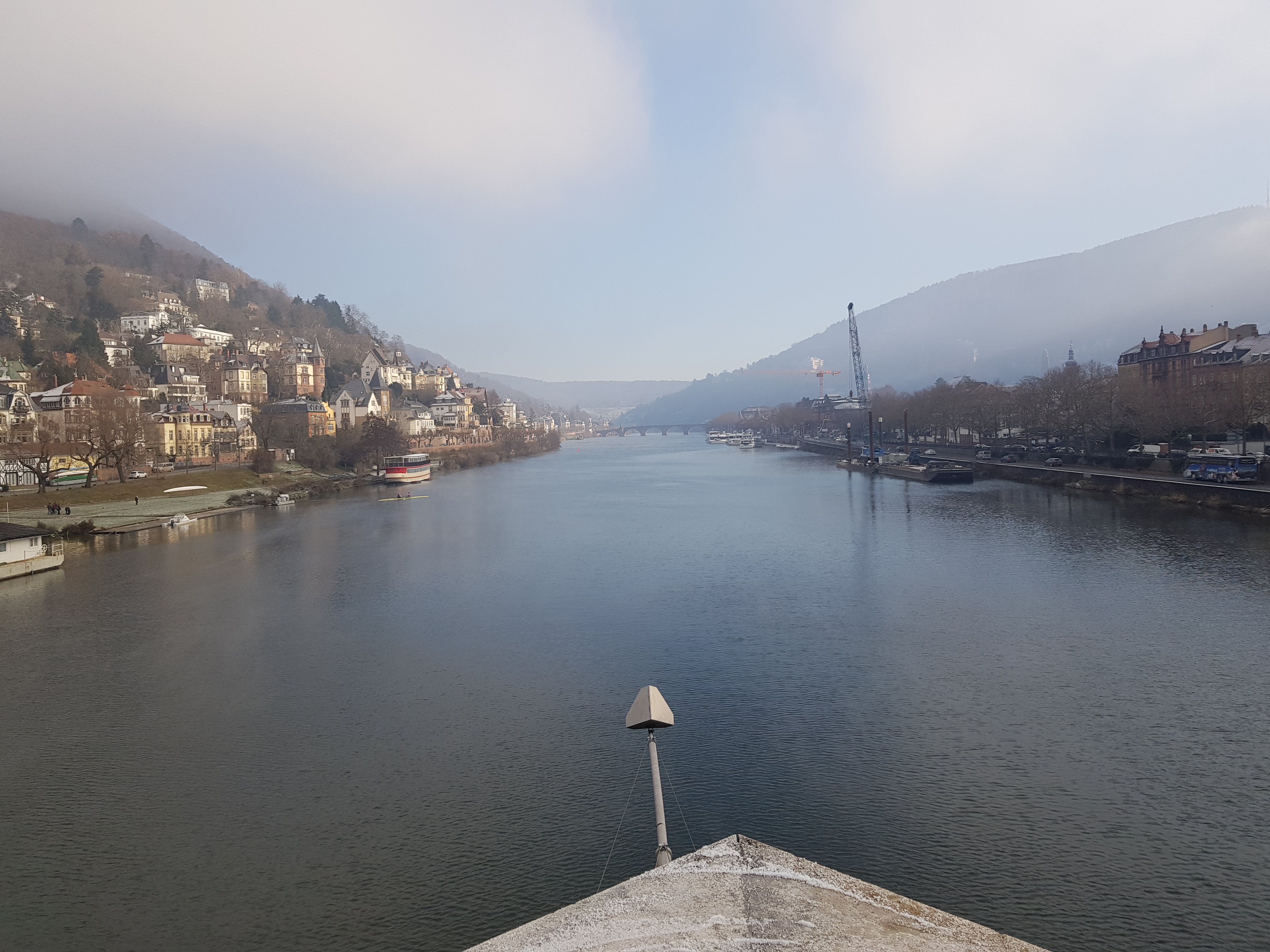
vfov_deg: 53.1
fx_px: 954
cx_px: 635
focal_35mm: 26
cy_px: 476
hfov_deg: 67.3
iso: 40
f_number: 1.7
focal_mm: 4.2
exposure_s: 1/1392
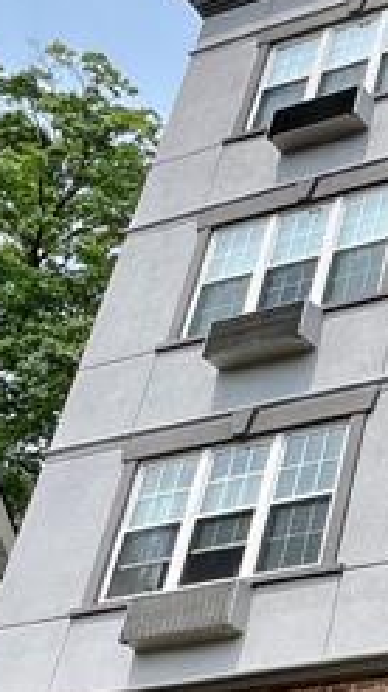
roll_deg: +0.2
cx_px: 813
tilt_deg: +27.3
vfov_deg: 34.2
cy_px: 571
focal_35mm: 59
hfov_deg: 15.5
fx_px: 1081
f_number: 1.8
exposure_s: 1/1130
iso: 32
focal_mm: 1.57
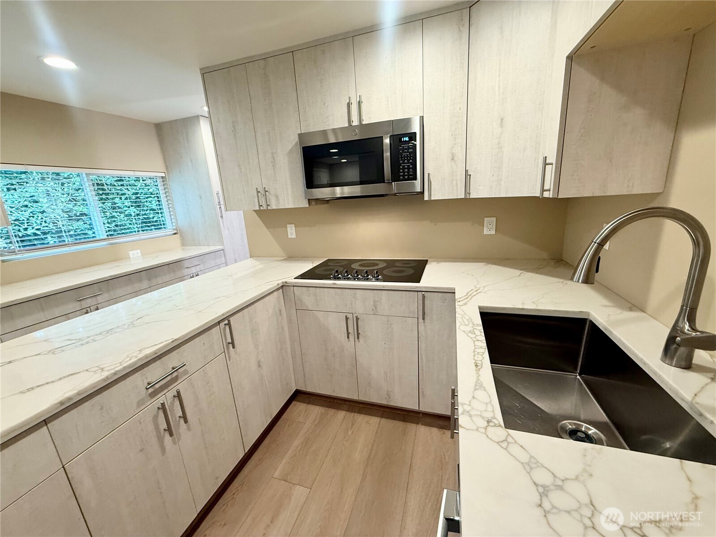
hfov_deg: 102.1
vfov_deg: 85.7
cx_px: 358
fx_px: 290
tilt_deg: -13.8
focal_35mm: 14
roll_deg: +4.1
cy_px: 268
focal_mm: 2.22
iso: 250
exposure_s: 1/60
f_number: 2.2
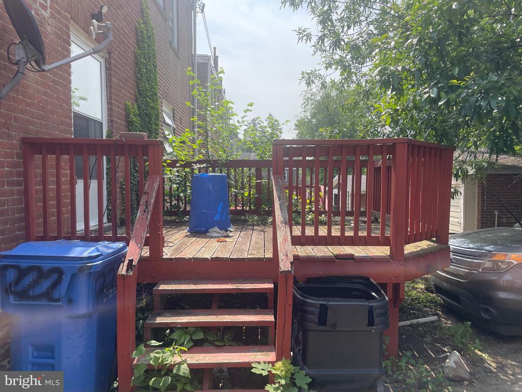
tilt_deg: -2.7
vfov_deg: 53.1
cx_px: 261
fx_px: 392
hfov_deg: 67.3
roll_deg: +0.2
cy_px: 196
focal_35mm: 26
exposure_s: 1/1435
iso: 32
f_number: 1.6
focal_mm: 4.2
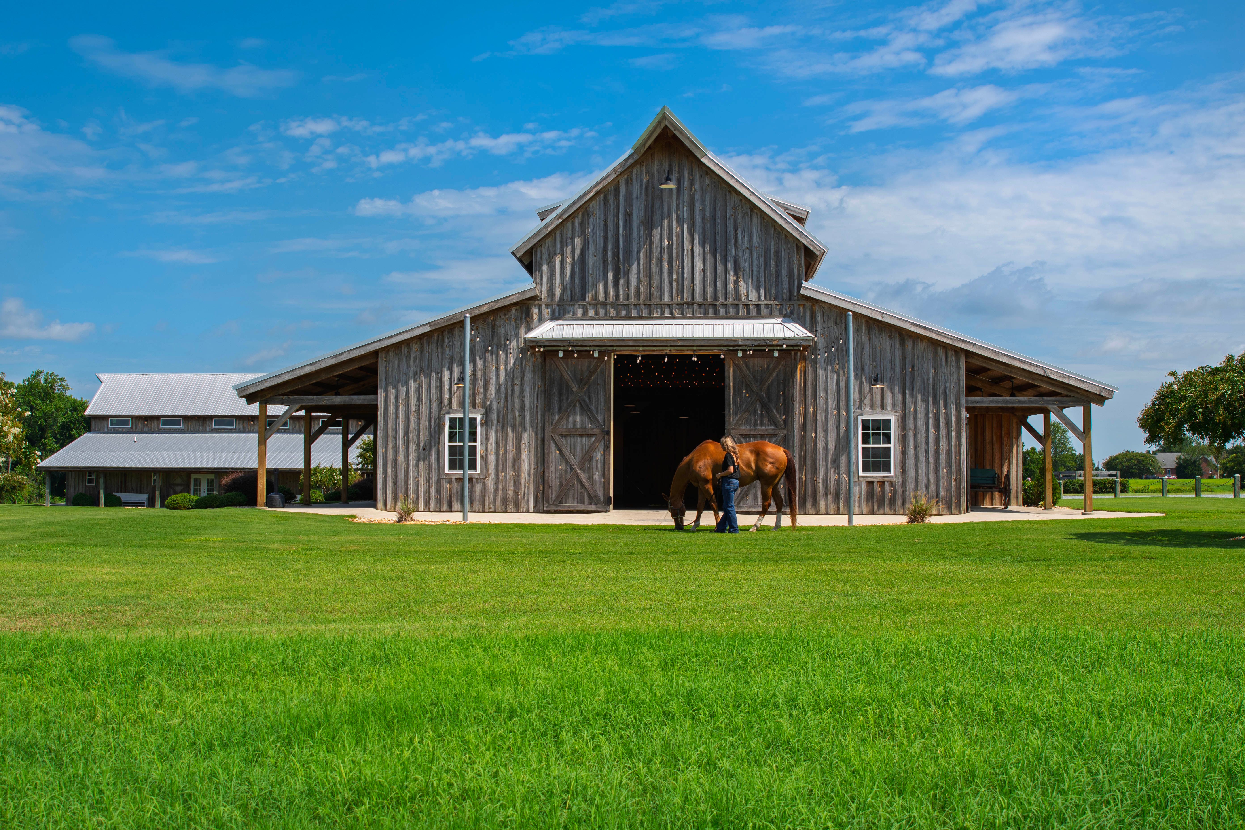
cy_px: 415
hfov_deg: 53.1
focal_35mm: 36
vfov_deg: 36.9
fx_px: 1245
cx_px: 622
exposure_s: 1/640
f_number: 5
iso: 100
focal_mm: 24
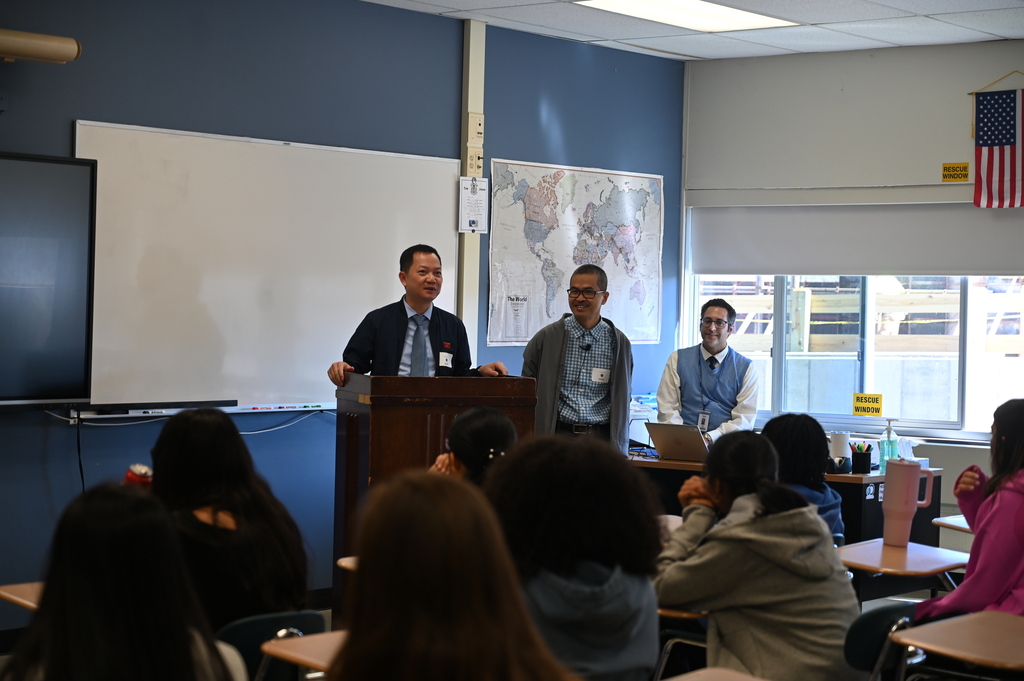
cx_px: 512
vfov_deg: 19.4
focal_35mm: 70
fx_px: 1989
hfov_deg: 28.9
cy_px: 340
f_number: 4
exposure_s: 1/125
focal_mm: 70
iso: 500
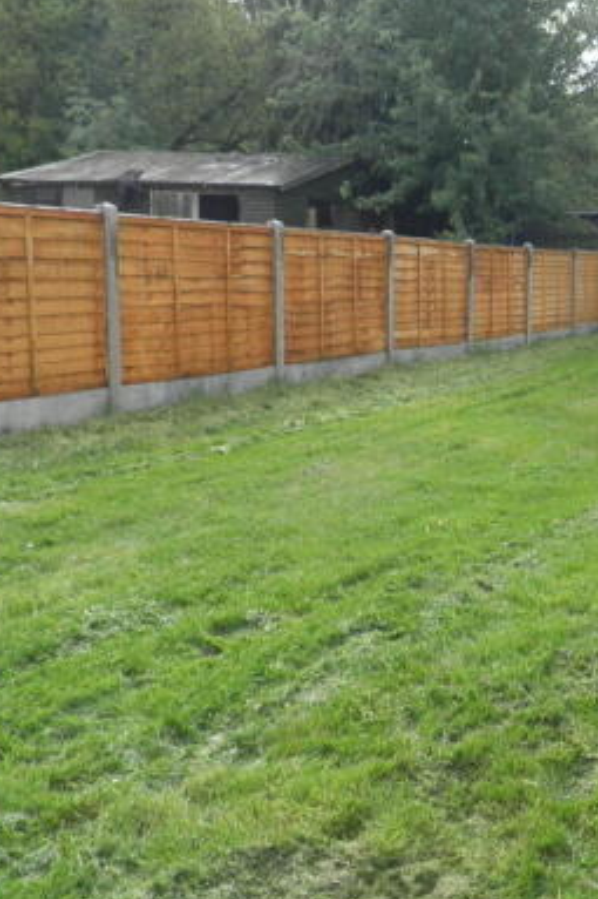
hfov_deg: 32.7
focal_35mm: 38
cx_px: 573
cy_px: 412
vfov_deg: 50.7
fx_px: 948
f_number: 8.3
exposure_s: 1/50
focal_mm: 4.3
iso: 64
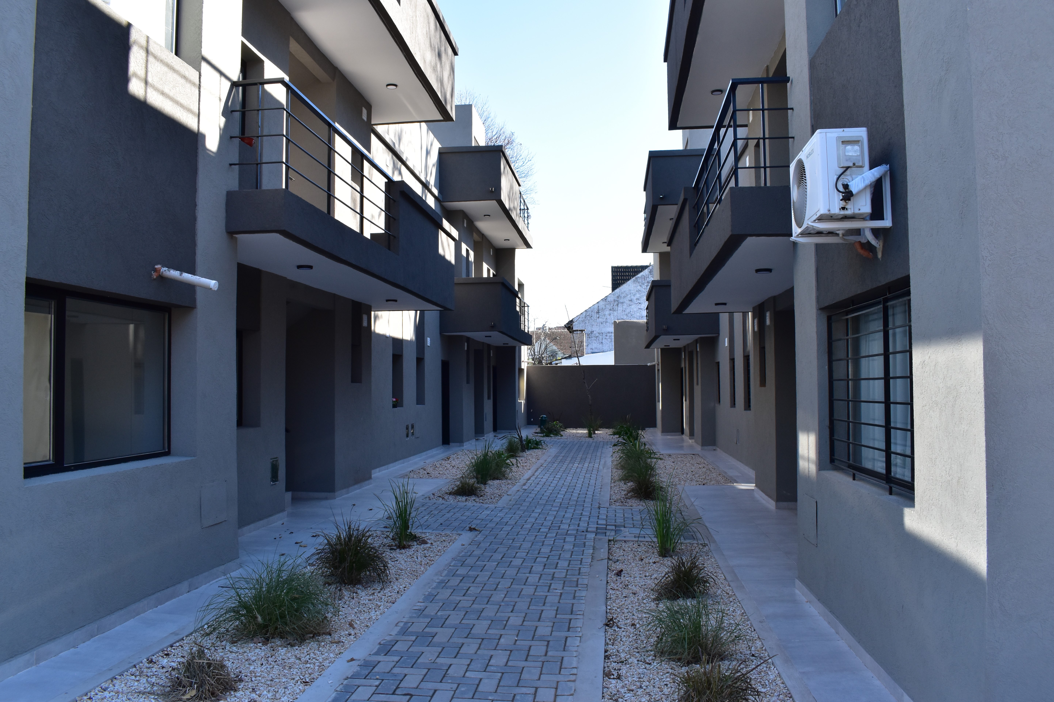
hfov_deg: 67.4
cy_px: 351
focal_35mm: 27
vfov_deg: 47.9
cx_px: 527
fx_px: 790
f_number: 9
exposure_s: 1/160
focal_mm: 18
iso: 400
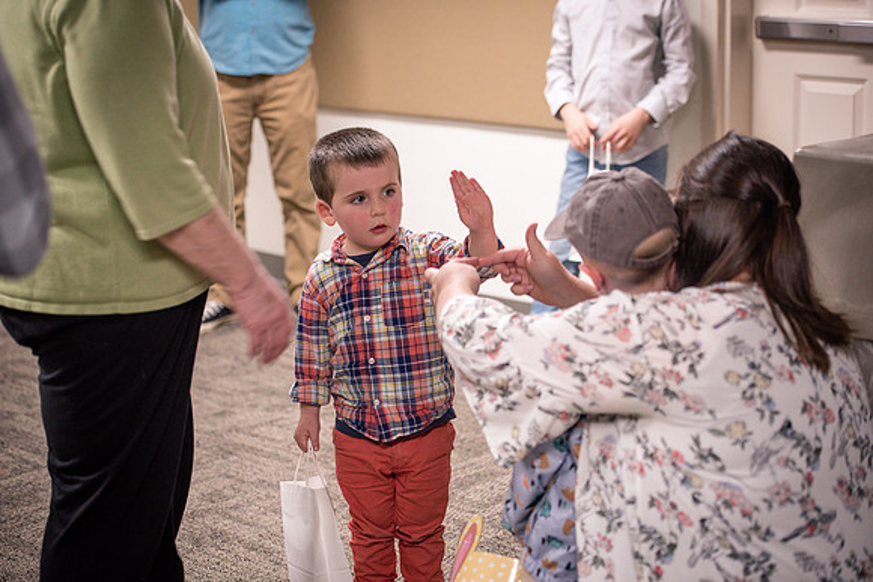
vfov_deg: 19.5
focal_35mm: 70
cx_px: 436
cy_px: 291
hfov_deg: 28.8
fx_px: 1698
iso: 1000
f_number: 2.8
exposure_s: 1/100
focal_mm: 70
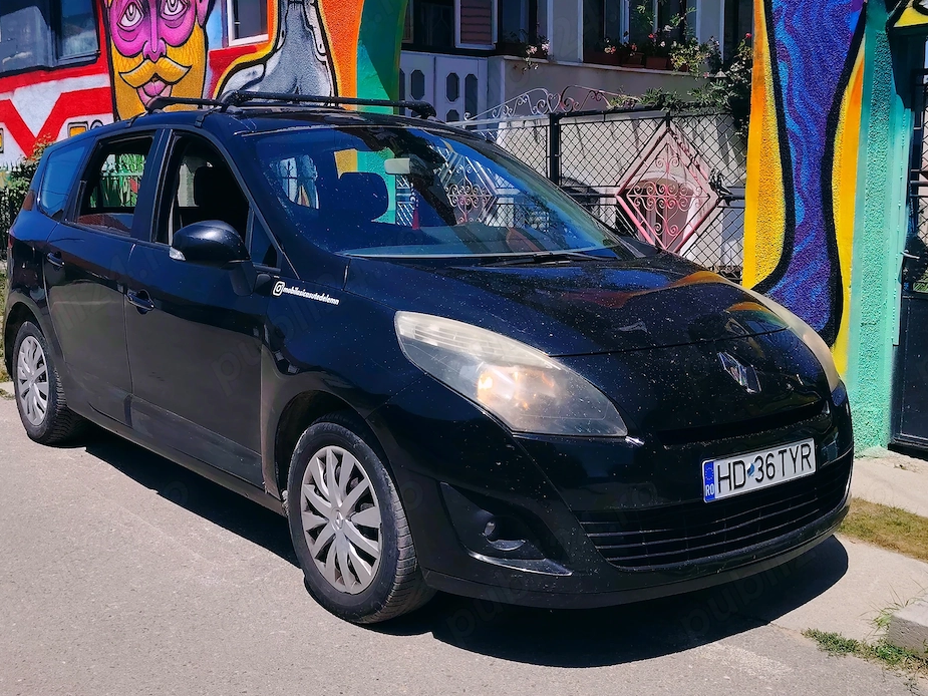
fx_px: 1072
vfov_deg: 35.9
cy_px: 322
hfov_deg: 46.8
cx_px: 433
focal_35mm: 40
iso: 100
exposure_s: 1/2410
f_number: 1.75
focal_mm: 5.25
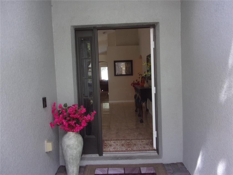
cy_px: 88
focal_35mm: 28
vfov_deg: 49.7
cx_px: 116
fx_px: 188
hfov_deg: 63.4
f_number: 3.9
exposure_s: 1/34
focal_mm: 5.1
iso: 148
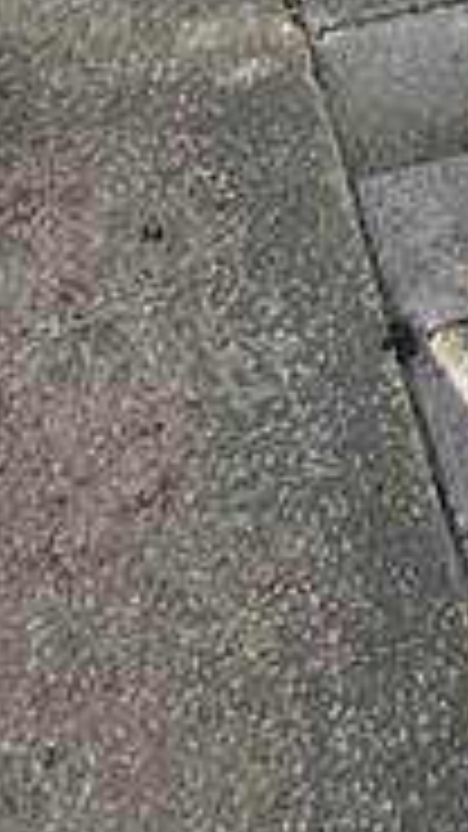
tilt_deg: -0.6
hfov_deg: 12.0
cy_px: -1381
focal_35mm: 99
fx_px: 2185
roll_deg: +0.1
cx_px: 540
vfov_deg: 13.1
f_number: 2.2
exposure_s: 1/2024
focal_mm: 2.22
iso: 64
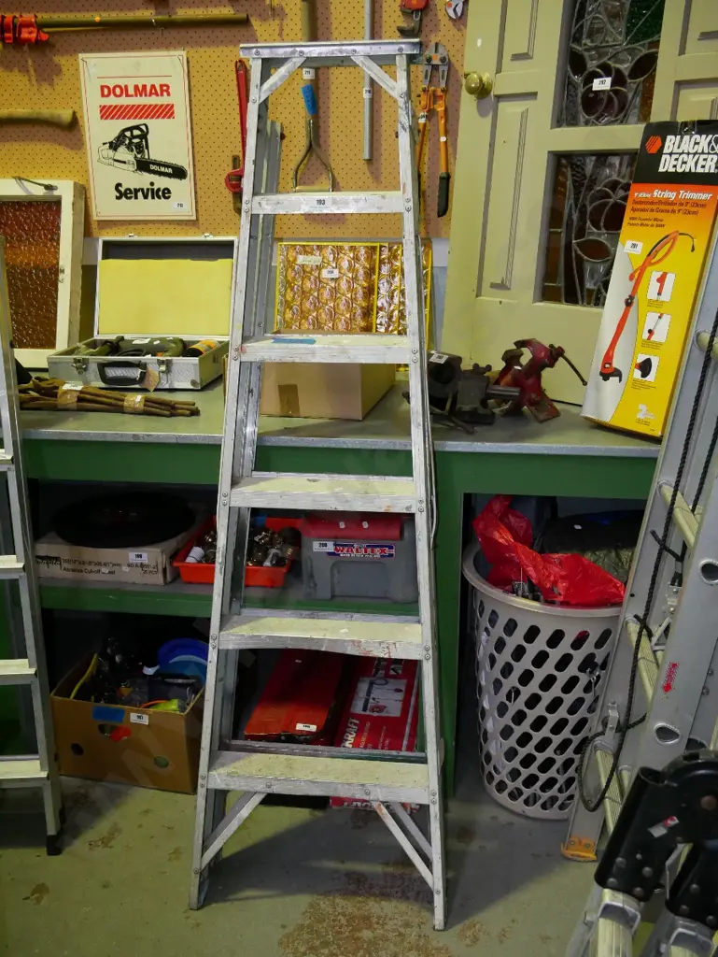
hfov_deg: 39.7
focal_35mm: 36
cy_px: 478
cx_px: 359
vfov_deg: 51.3
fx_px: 995
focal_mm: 18
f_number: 5.6
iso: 3200
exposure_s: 1/100
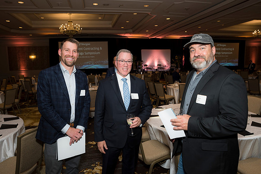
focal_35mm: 26
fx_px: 189
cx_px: 130
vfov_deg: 49.6
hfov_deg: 69.4
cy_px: 87
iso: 800
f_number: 5.6
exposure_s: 1/125
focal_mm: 26
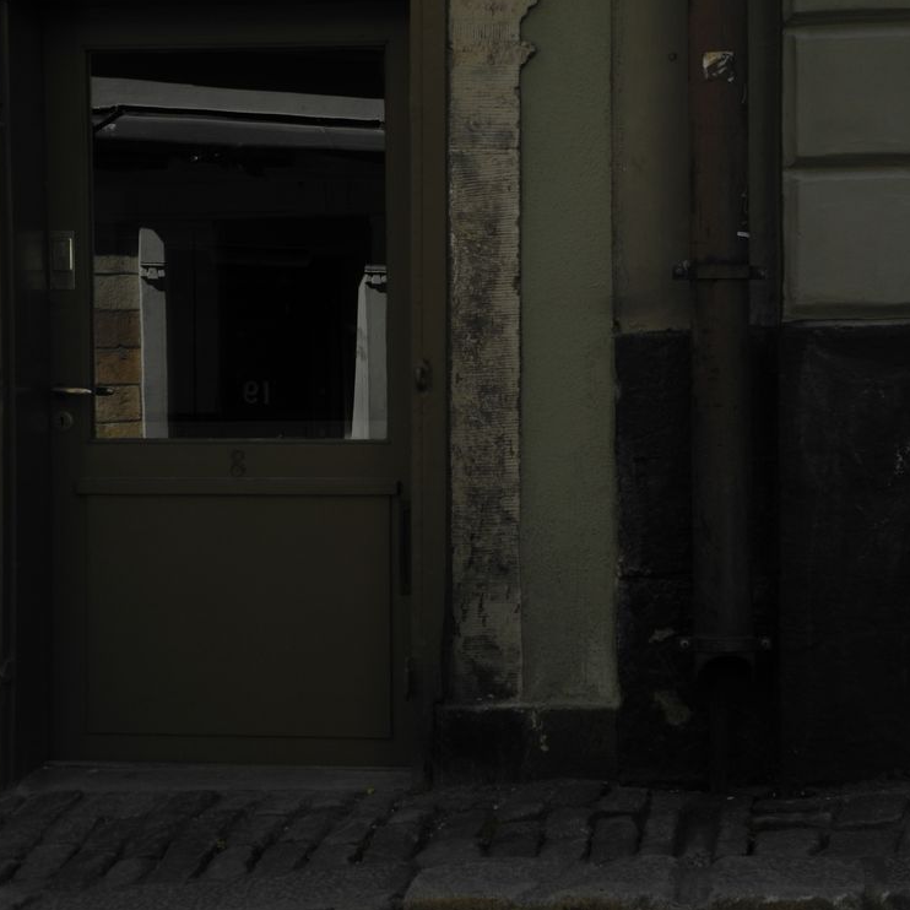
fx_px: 2409
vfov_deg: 21.4
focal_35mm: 81
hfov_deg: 21.4
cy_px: 455
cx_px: 556
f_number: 4
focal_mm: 14.5
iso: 100
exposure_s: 1/400
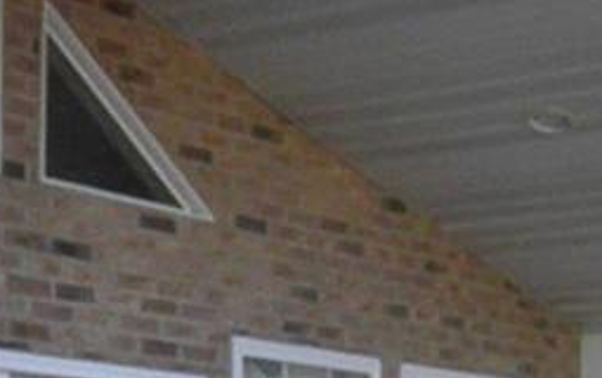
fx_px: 1955
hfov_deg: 17.5
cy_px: 472
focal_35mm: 119
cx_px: 194
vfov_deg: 10.8
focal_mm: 4.9
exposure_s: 1/500
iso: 500
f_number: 5.7
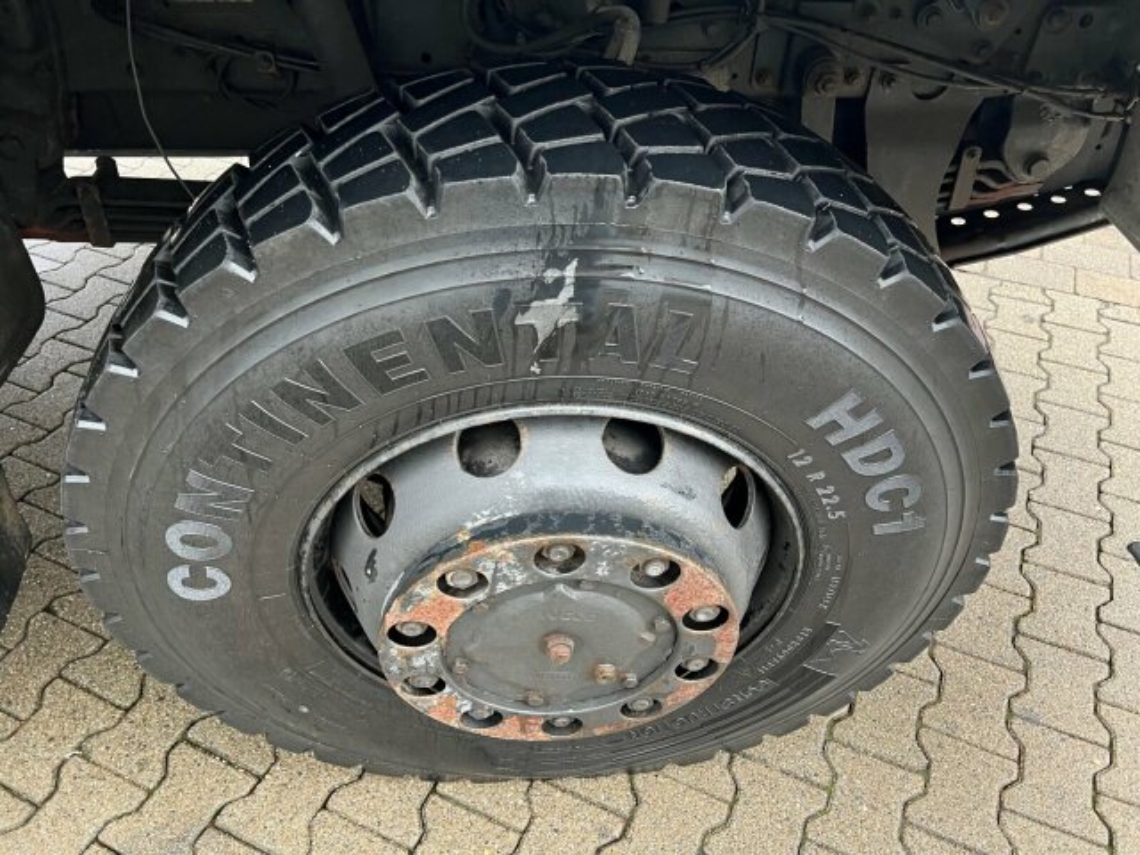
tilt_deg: -45.5
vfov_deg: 53.1
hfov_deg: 67.3
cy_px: 428
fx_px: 856
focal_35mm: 26
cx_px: 570
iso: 125
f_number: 1.5
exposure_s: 1/60
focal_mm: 5.7
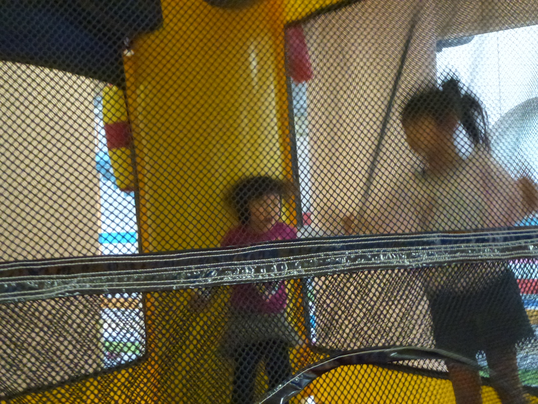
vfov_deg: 20.7
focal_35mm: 71
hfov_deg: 27.4
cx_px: 269
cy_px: 202
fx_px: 1103
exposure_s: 1/40
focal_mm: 12.7
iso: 800
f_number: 4.7
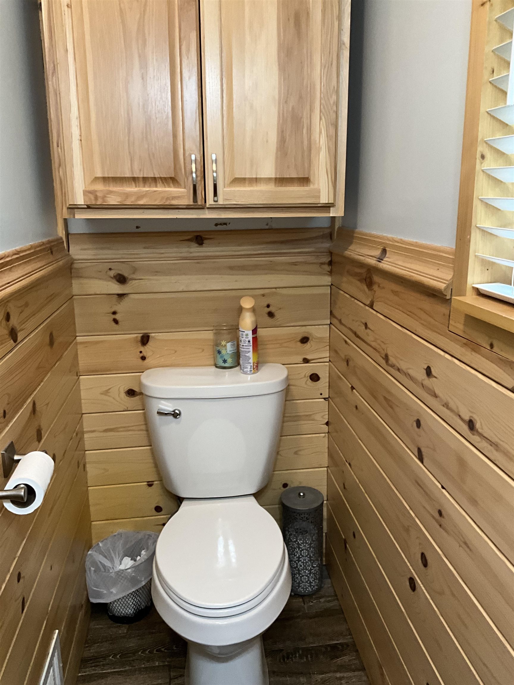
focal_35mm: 29
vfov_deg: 61.7
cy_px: 342
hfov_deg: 48.2
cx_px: 257
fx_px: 574
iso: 160
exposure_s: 1/60
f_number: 1.8
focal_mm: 3
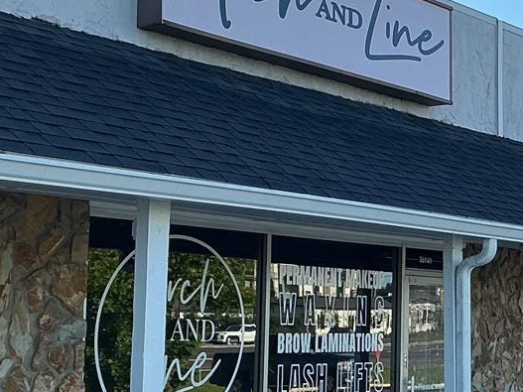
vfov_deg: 16.8
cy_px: 223
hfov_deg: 21.7
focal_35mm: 88
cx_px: 488
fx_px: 1329
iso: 25
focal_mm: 3
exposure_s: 1/1076
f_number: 1.8
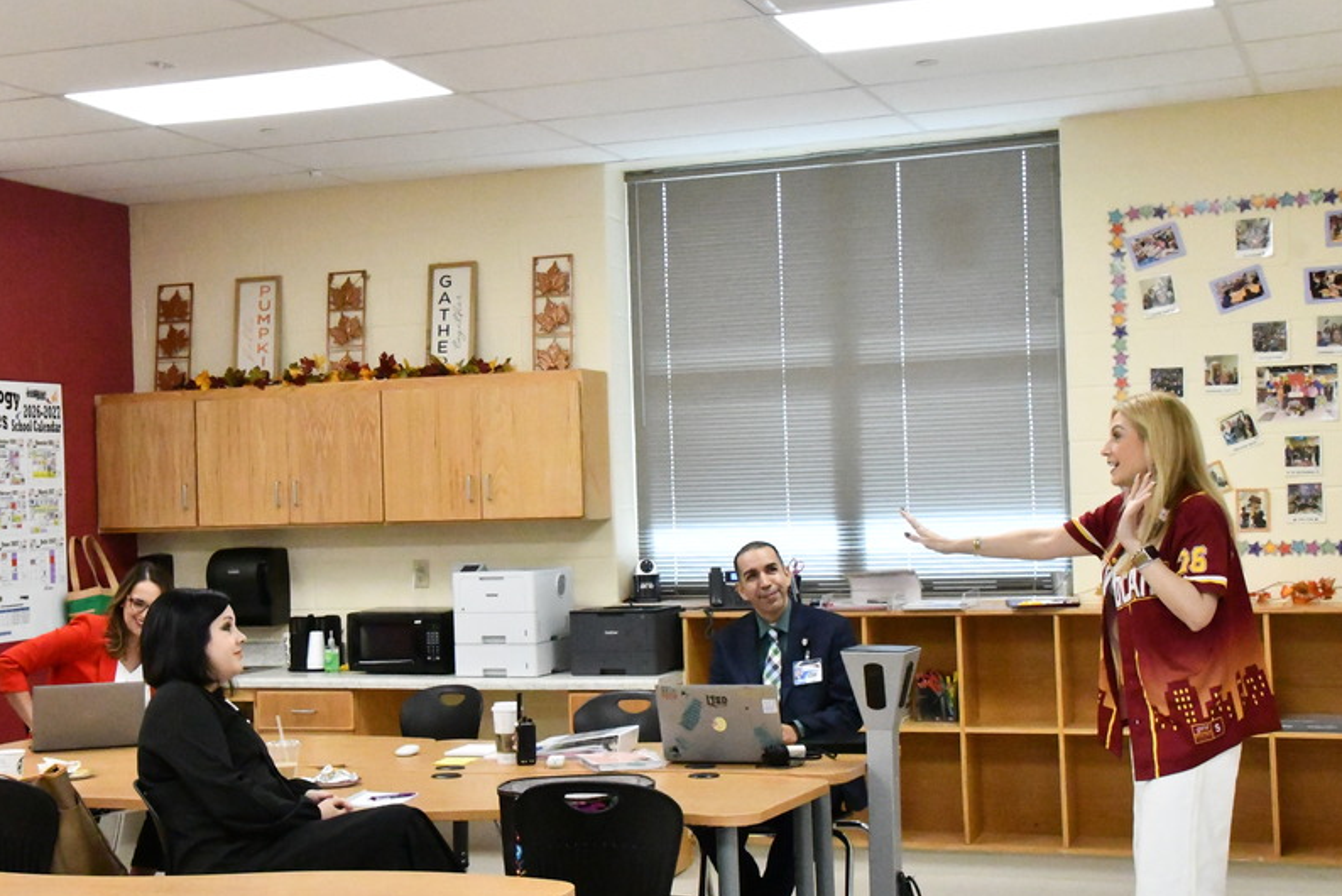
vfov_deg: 23.4
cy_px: 481
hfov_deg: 34.4
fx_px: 2163
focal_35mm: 58
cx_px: 565
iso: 20000
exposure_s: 1/500
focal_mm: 30
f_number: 11
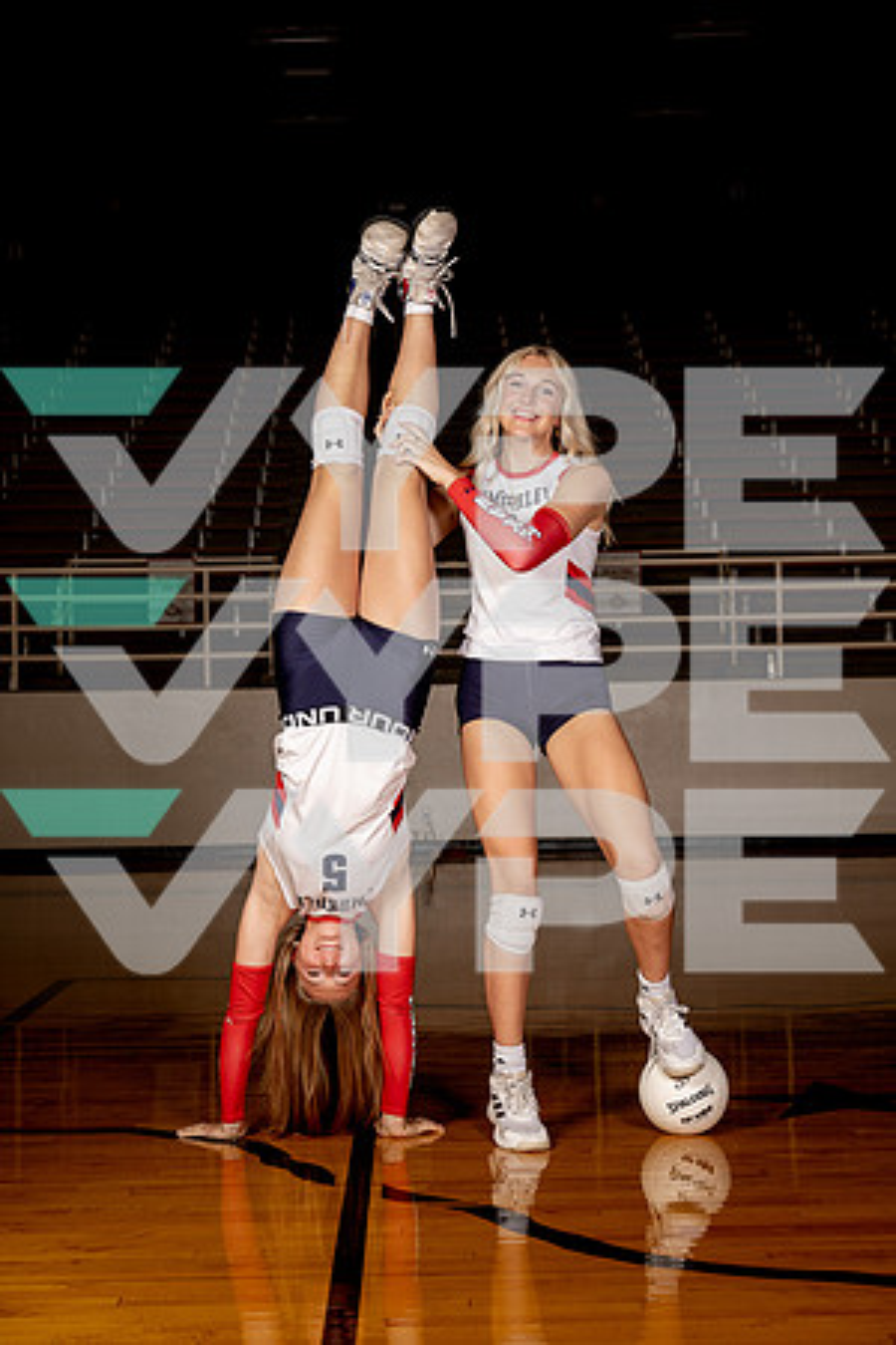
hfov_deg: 22.6
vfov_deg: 33.4
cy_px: 672
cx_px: 448
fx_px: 2240
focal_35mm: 60
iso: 100
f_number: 5.6
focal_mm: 60
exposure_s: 1/250
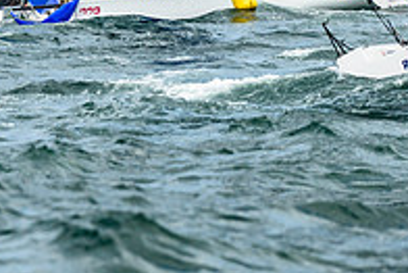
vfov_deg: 3.4
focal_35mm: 399
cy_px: -124
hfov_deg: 5.1
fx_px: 4525
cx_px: -27
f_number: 5
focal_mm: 135
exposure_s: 1/2500
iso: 400
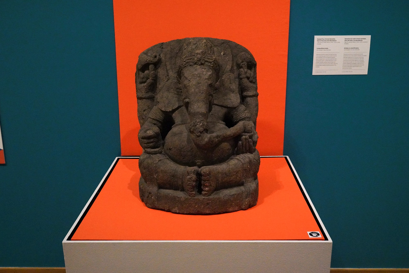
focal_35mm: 39
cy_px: 136
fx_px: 443
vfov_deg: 34.2
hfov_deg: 49.5
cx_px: 204
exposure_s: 1/100
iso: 12800
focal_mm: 39
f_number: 8
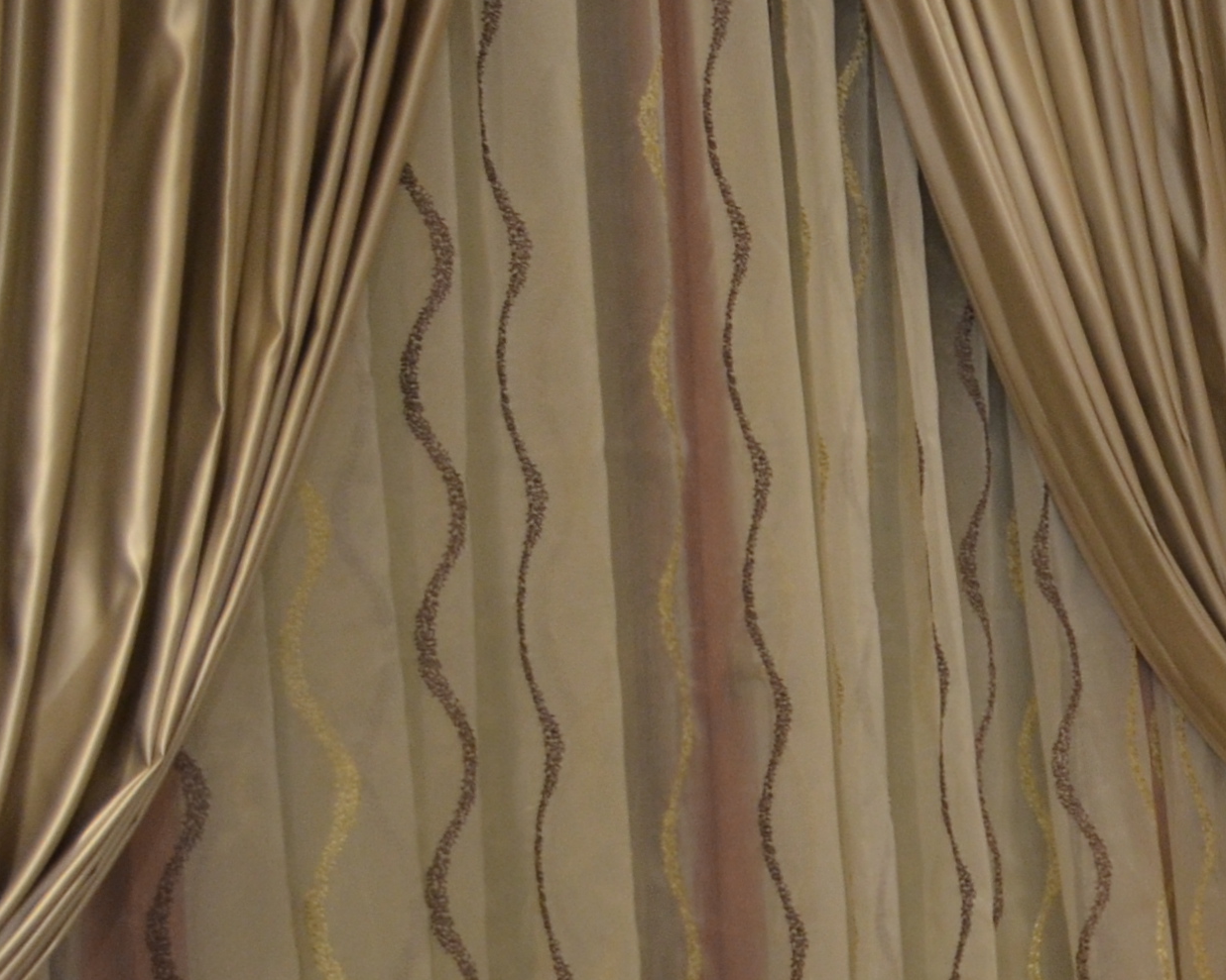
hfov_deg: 15.1
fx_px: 4064
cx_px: 2123
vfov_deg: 13.7
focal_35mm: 112
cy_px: 221
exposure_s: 1/13
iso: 500
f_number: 3.8
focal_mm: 20
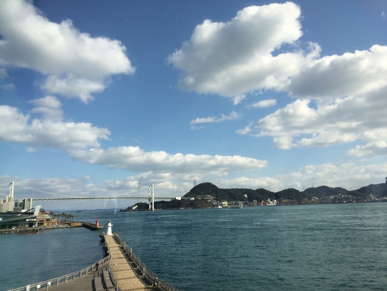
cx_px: 194
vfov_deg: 48.2
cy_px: 146
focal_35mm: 29
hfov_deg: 61.7
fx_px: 324
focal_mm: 4.15
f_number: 2.2
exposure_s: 1/2283
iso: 32
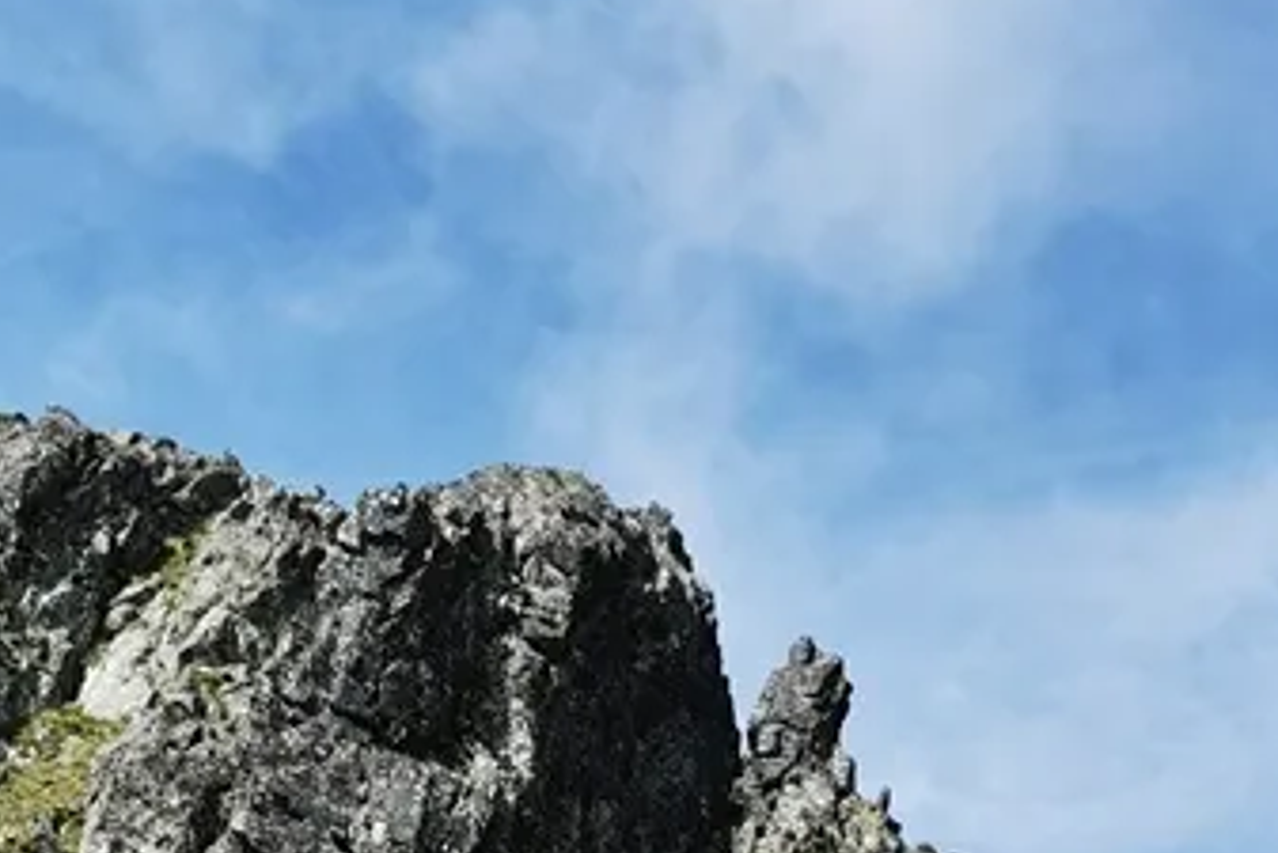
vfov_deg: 15.8
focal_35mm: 81
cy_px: 1190
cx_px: 607
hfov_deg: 25.0
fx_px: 2877
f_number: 1.6
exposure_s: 1/2950
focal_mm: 5.56
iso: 50
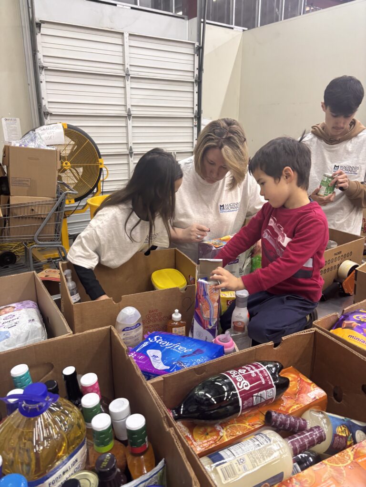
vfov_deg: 67.3
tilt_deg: -15.9
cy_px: 244
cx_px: 183
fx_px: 367
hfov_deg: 53.1
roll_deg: -2.4
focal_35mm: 26
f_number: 1.6
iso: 200
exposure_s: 1/60
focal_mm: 5.96
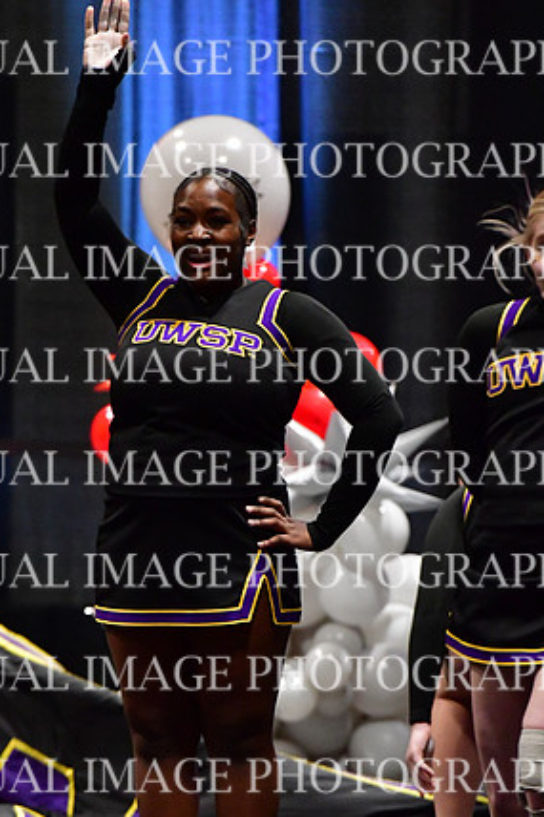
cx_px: 234
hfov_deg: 3.4
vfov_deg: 5.1
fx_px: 9232
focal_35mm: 407
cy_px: 519
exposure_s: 1/400
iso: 4000
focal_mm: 200
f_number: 4
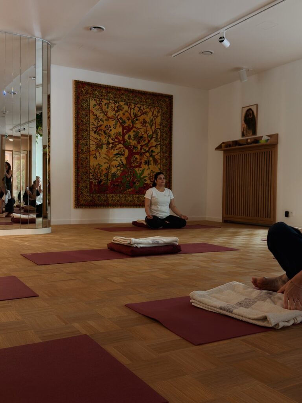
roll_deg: -1.3
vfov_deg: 50.1
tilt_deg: -1.7
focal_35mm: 37
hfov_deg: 38.7
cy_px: 202
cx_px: 151
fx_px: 430
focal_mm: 6.76
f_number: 1.78
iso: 250
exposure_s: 1/58
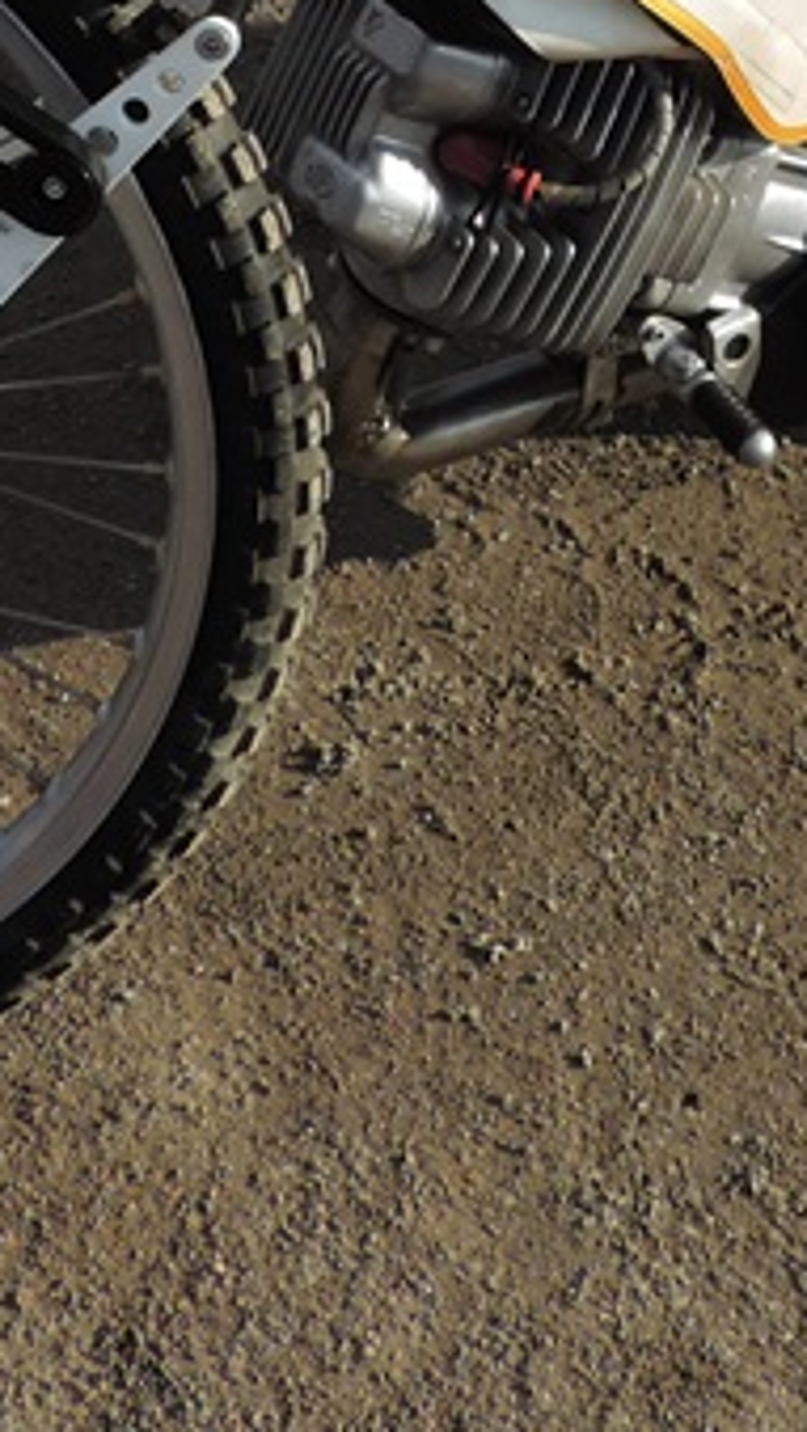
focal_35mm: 79
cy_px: -114
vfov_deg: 25.1
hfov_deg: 15.3
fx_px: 3002
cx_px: 583
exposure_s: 1/1000
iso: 80
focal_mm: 4.3
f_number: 3
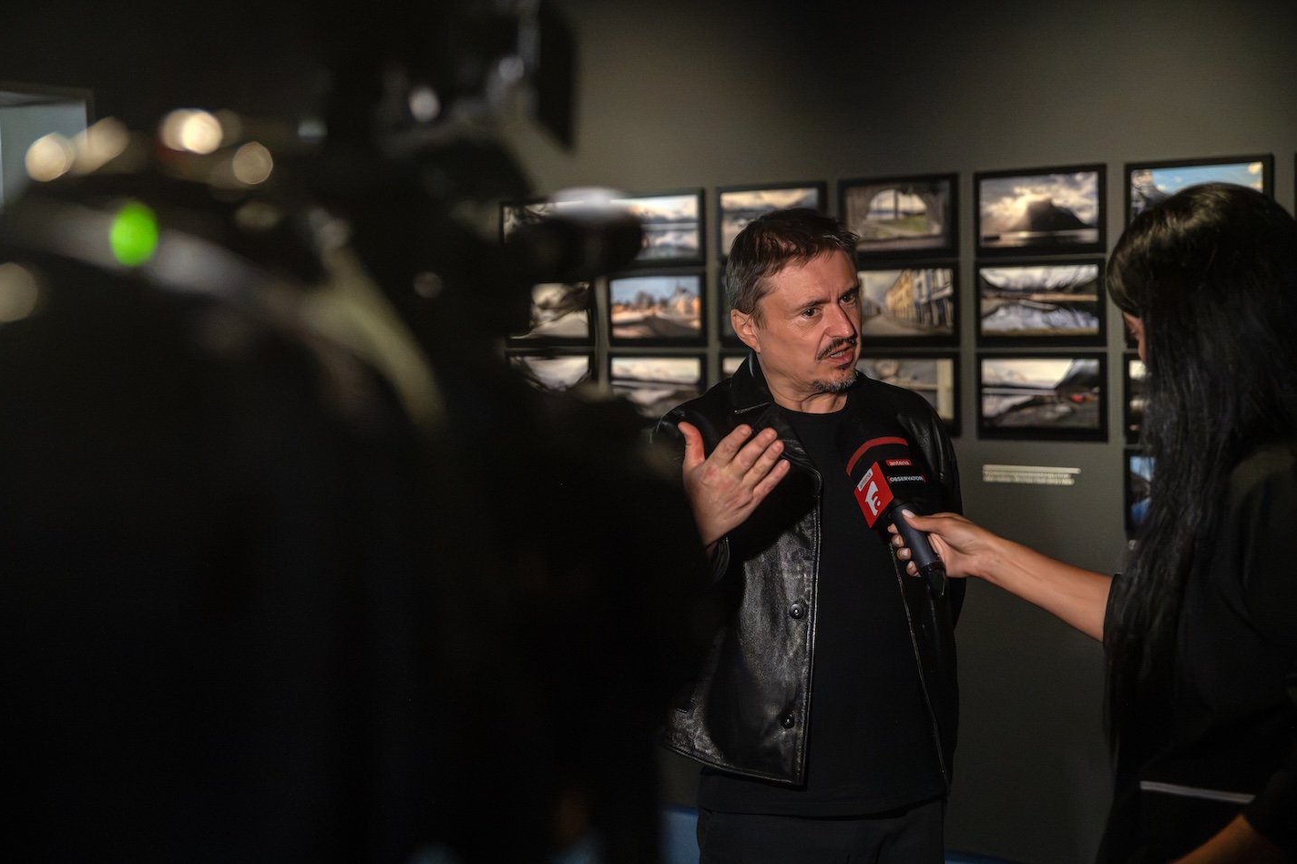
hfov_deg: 37.5
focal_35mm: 53
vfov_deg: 25.5
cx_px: 638
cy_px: 425
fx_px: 1909
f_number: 2.8
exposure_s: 1/2000
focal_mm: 52
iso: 20000
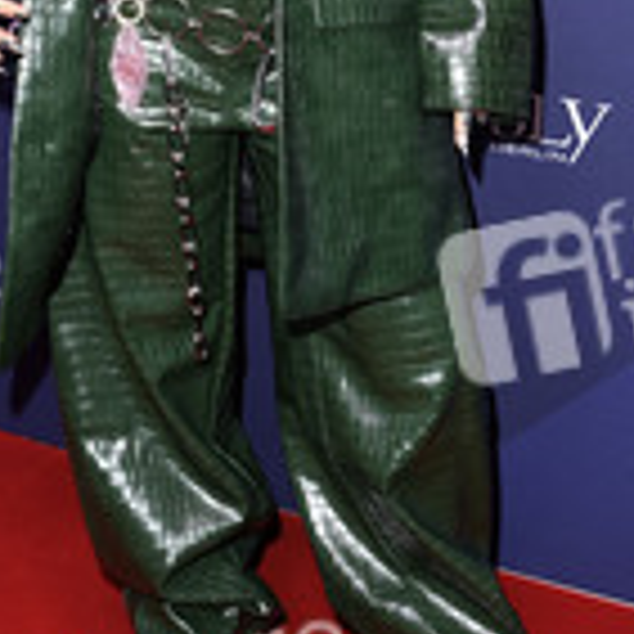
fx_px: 1699
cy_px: 54
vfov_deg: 20.7
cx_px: 261
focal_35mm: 82
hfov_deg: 21.1
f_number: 5.6
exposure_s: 1/250
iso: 800
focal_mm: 34
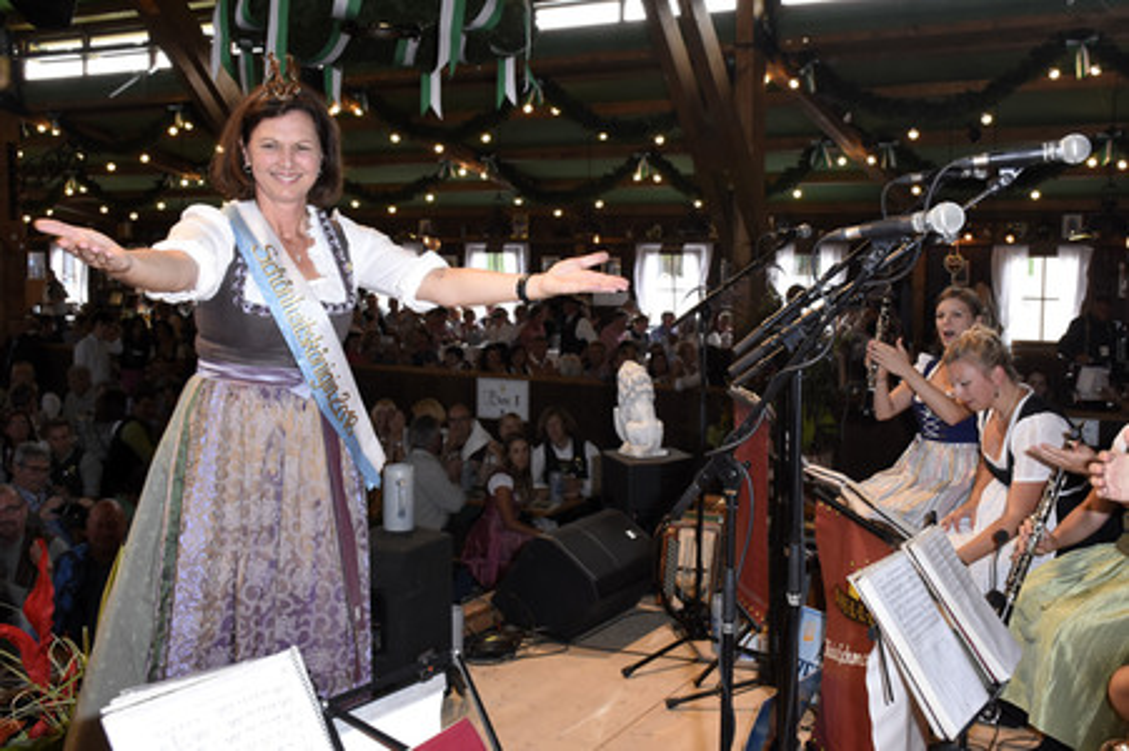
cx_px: 564
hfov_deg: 53.2
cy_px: 376
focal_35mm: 36
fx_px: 1128
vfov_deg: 36.8
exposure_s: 1/160
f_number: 6.3
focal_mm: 24
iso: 1000
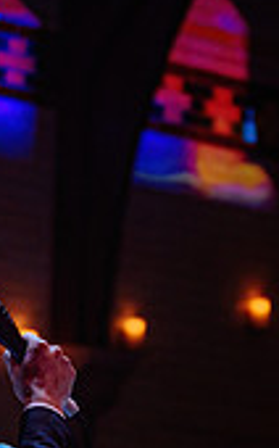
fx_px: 2974
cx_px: 161
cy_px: 473
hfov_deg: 5.4
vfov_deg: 8.5
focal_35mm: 244
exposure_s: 1/200
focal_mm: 70
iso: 3200
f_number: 2.8
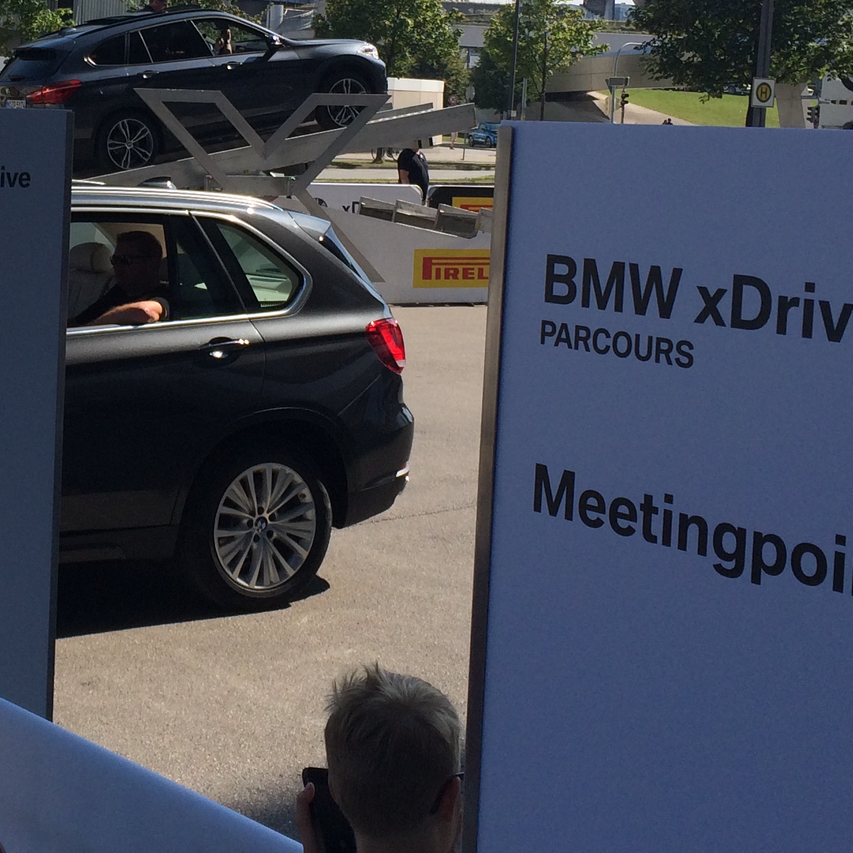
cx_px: 84
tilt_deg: -3.9
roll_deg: -1.8
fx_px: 1868
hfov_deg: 25.0
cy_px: 186
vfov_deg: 25.3
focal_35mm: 67
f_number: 2.2
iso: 32
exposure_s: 1/2053
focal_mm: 4.15
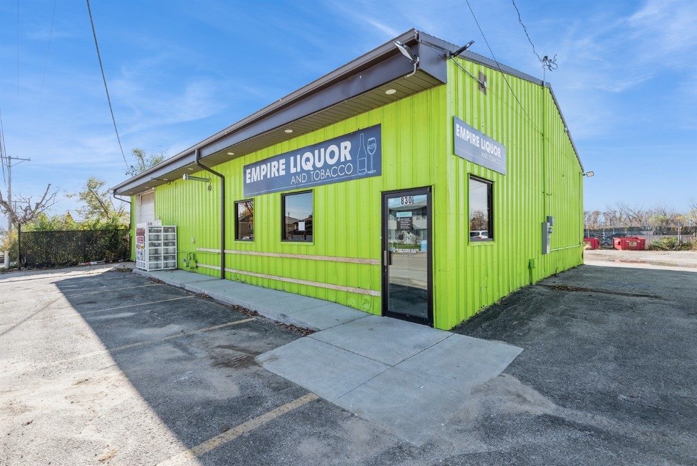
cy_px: 233
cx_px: 348
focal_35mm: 16
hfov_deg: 96.7
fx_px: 310
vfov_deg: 73.8
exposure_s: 1/125
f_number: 8
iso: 200
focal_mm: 16
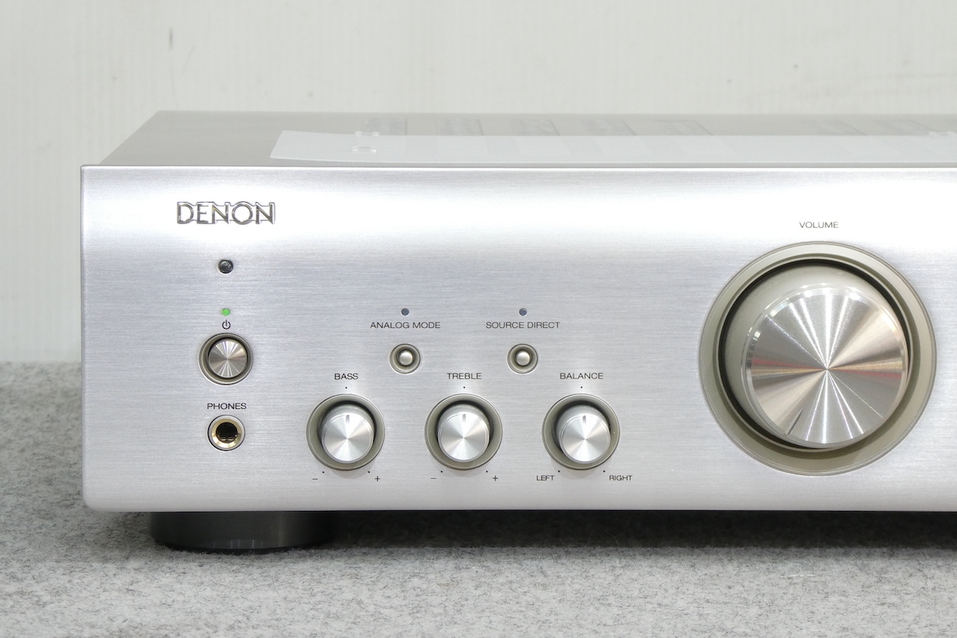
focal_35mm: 120
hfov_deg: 17.1
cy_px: 328
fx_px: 3190
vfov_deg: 11.4
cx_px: 479
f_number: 5.1
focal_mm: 20.6
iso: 200
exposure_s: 1/13
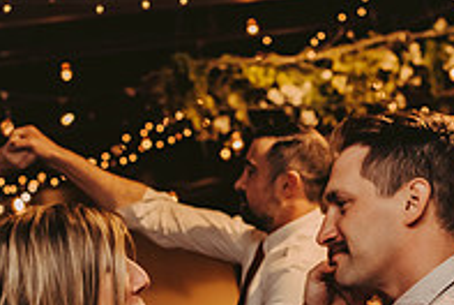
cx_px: 383
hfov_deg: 13.8
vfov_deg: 9.2
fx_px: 1857
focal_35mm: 147
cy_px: 387
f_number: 3.2
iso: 2000
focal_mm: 50
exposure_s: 1/200
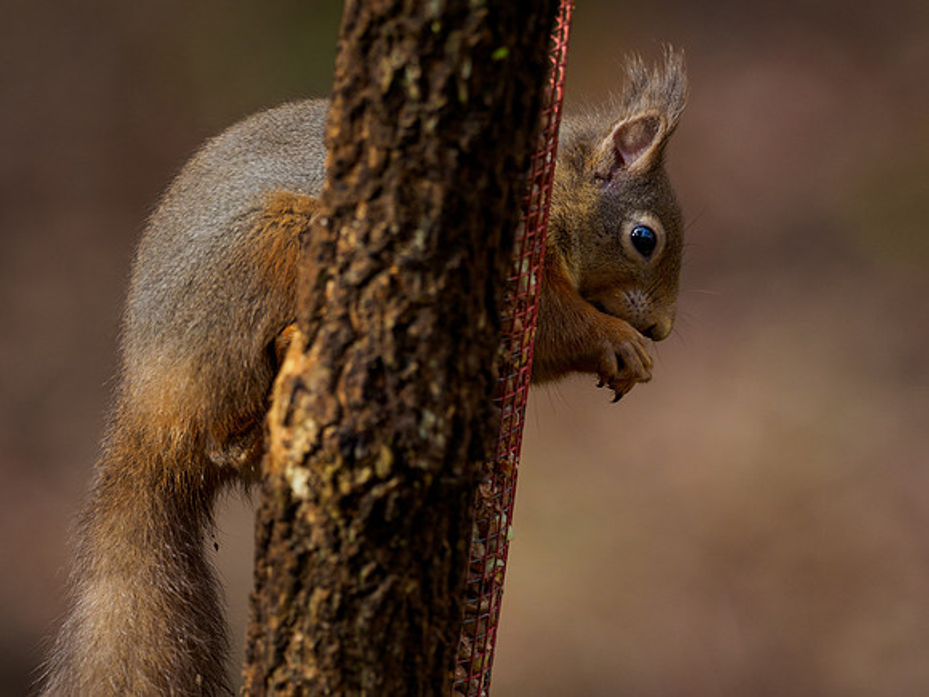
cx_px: 417
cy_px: 313
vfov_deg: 2.2
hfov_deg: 3.0
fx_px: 17775
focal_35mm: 662
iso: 400
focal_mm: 300
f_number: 4.5
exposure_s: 1/400
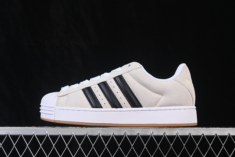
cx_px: 118
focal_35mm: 75
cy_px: 78
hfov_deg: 27.0
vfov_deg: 18.2
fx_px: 490
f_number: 8
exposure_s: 1/80
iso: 160
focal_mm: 50
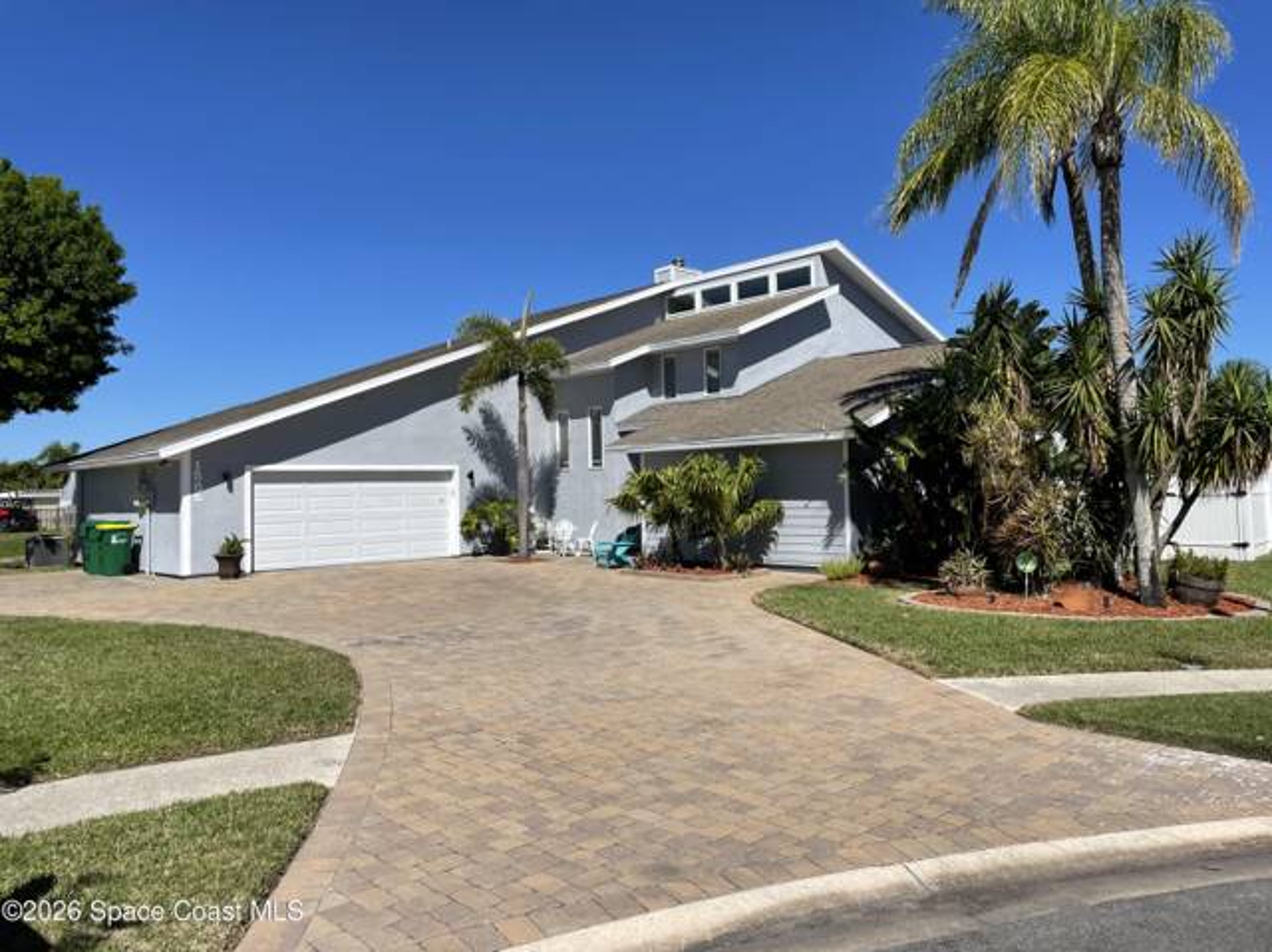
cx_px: 636
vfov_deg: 53.0
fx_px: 955
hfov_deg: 67.3
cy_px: 476
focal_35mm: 26
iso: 32
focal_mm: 4.2
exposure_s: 1/4464
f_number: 1.6
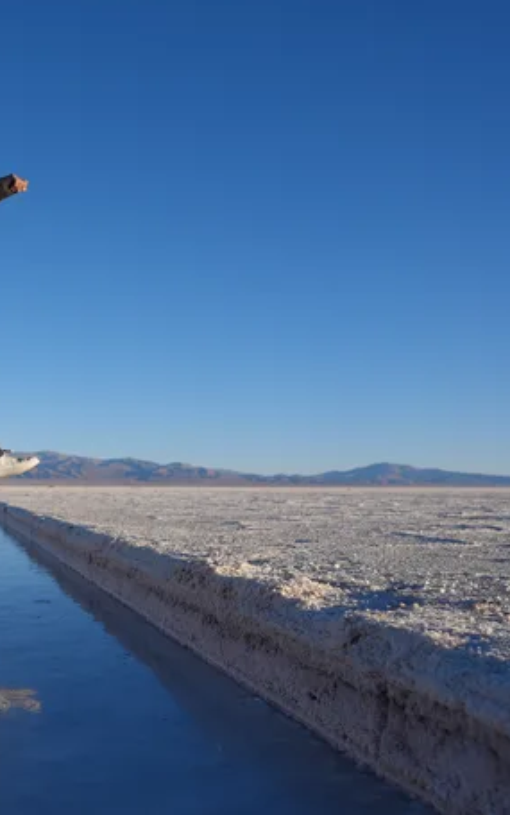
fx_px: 955
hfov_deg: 27.6
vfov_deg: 46.2
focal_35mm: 43
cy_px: 398
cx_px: -34
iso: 80
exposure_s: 1/640
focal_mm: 24
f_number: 4.5
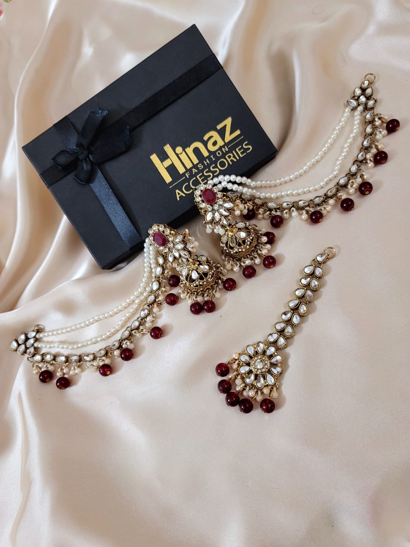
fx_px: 395
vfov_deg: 69.4
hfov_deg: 54.9
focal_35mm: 25
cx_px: 205
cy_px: 274
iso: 250
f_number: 1.8
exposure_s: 1/50
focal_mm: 7
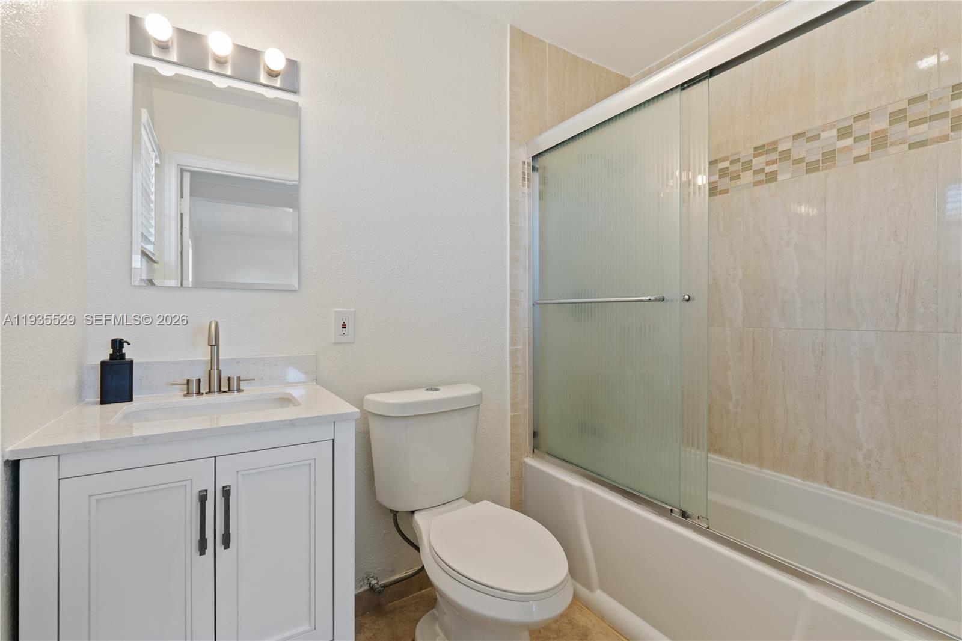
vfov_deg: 72.0
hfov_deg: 95.0
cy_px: 320
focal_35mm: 16
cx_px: 481
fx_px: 441
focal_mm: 11
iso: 400
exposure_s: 1/30
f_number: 6.3
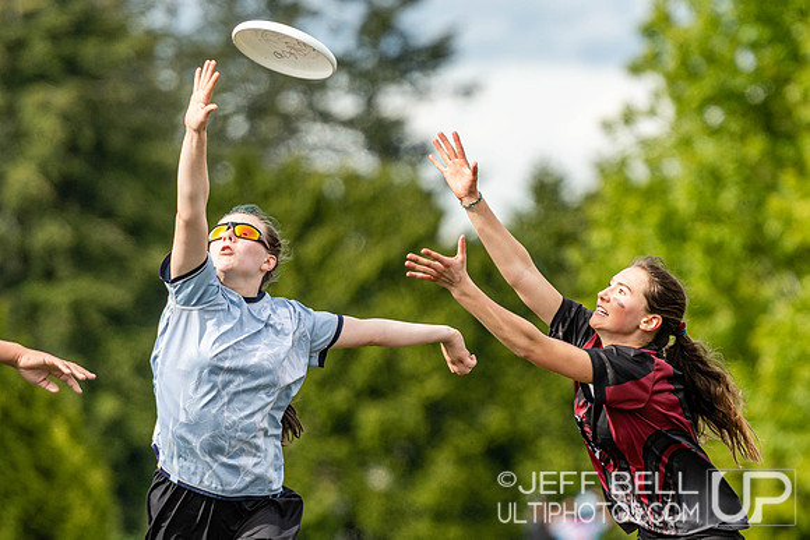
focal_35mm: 472
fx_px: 10630
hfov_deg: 4.4
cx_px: 623
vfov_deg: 2.9
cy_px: 314
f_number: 2.8
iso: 200
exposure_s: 1/2500
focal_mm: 200
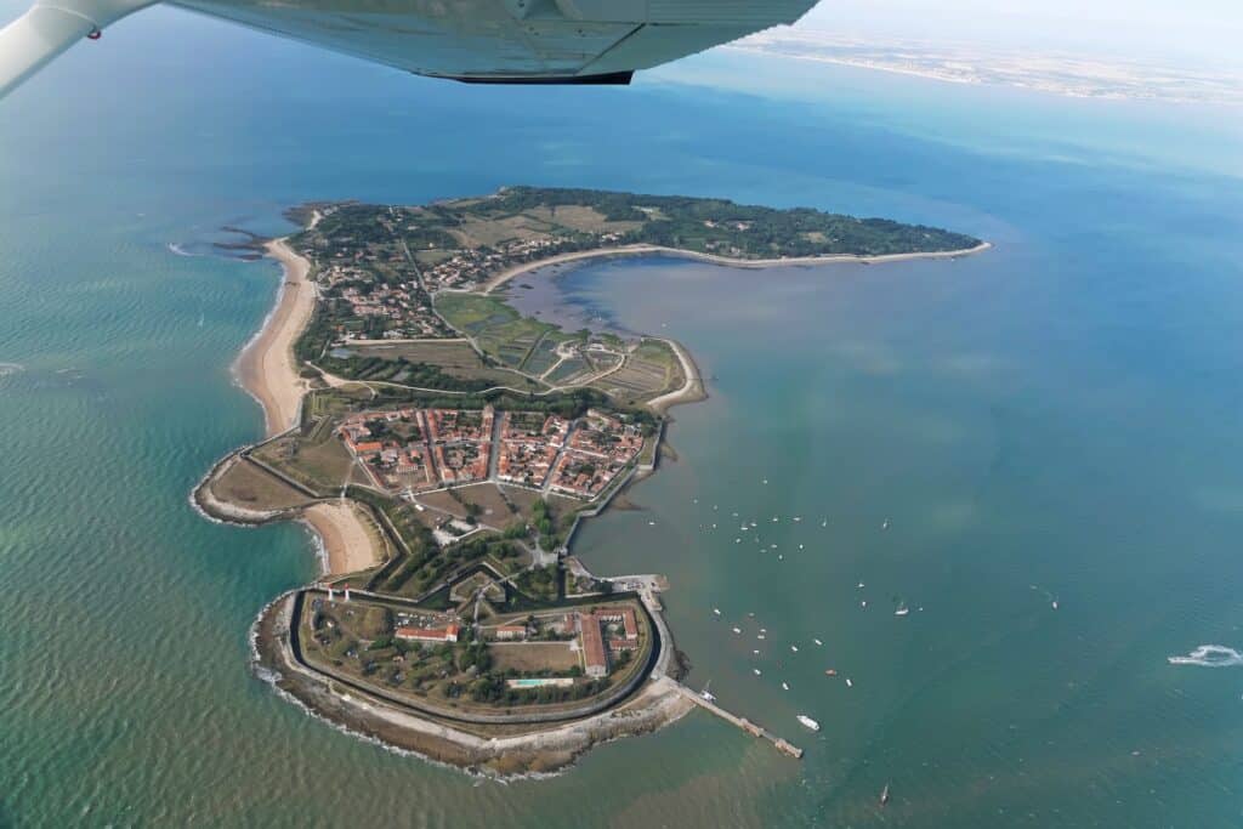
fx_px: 863
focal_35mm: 25
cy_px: 414
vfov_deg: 51.3
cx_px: 622
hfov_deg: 71.5
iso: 100
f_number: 3.5
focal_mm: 9.3
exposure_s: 1/500
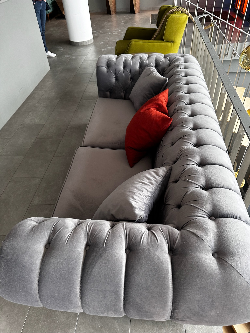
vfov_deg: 71.6
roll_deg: +3.5
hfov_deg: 56.8
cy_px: 166
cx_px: 125
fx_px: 231
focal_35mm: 24
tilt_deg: -43.8
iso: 125
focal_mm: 6.86
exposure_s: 1/50
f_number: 1.78
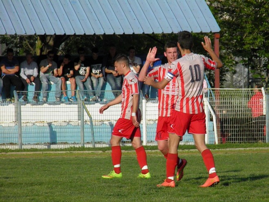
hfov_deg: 3.8
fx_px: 4041
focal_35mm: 520
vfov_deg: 2.9
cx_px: 134
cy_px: 101
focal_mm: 93.4
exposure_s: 1/1600
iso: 500
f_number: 8.4
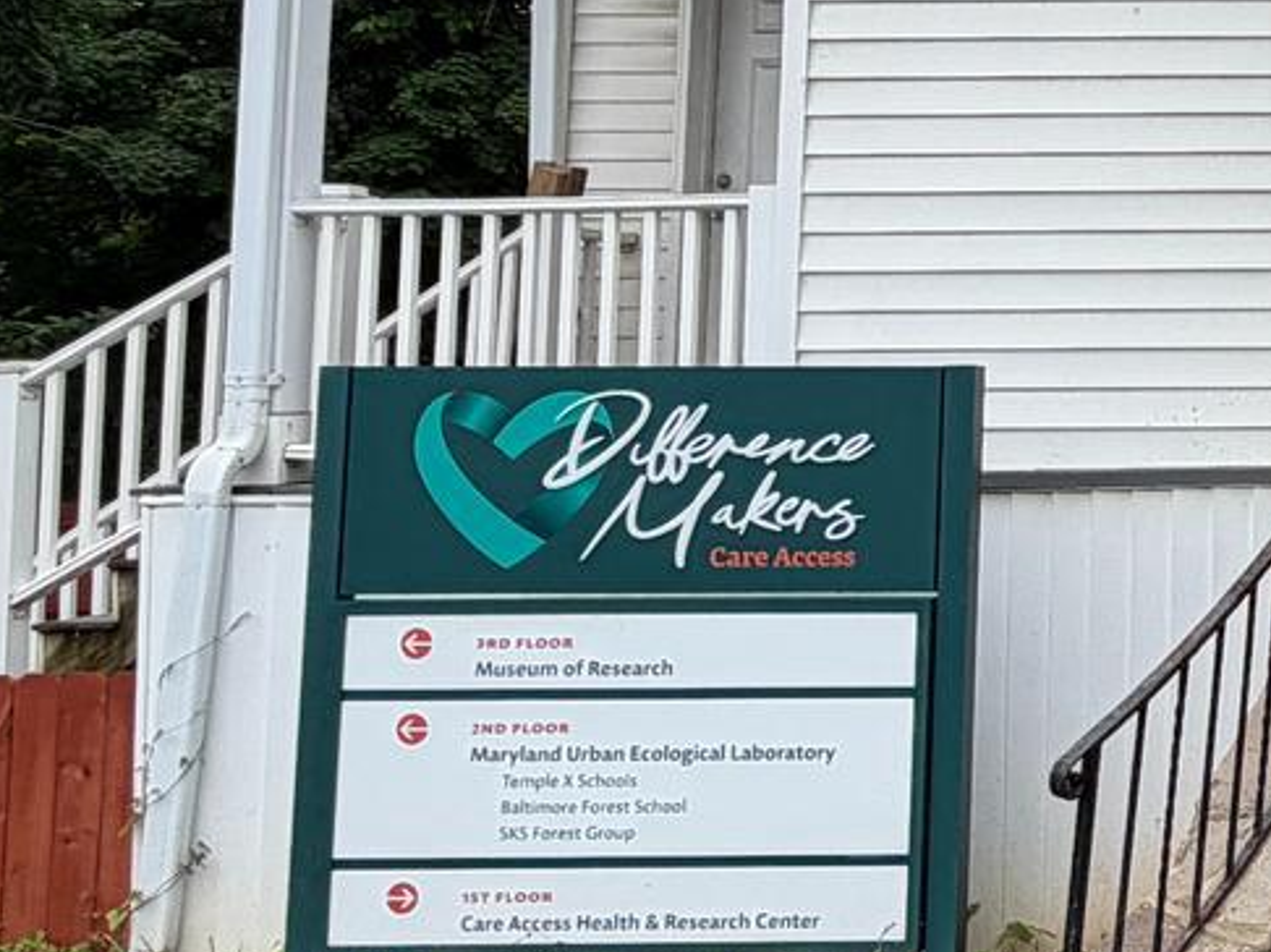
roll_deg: +0.1
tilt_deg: +5.0
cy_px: 238
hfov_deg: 25.5
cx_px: 1854
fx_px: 2165
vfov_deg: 24.5
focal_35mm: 59
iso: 40
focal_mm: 2.22
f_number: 2.2
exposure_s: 1/625
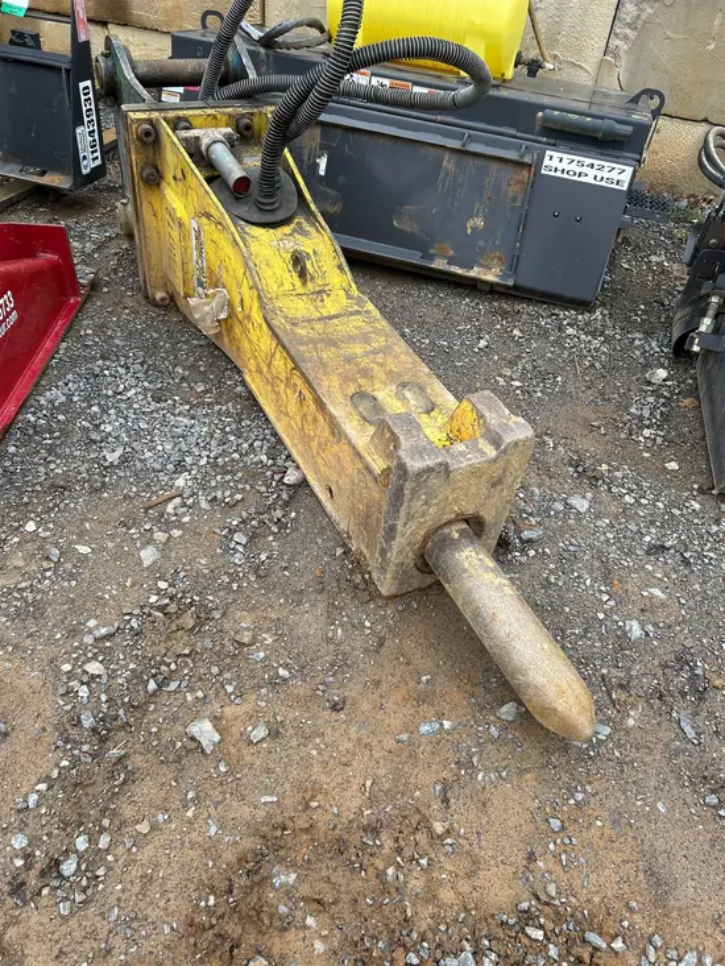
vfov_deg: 67.3
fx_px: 726
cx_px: 362
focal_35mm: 26
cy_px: 483
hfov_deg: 53.1
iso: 50
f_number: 1.5
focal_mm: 5.7
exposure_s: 1/513
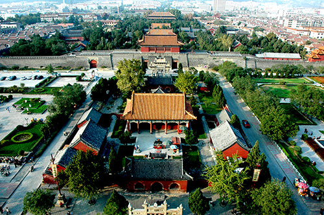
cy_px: 108
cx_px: 162
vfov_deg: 47.8
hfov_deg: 67.4
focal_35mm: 27
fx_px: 243
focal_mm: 18
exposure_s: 1/125
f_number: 14
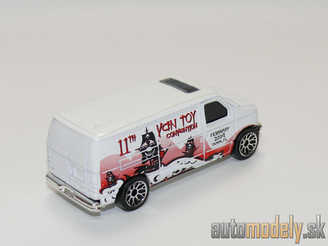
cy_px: 123
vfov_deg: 15.2
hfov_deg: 20.2
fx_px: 919
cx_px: 164
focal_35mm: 97
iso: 100
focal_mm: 13
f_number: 4
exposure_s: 1/40
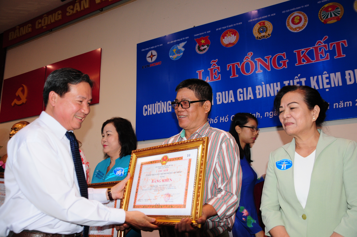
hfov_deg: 59.6
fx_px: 312
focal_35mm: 32
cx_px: 178
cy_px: 118
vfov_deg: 41.6
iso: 500
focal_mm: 21
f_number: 4.5
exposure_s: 1/60
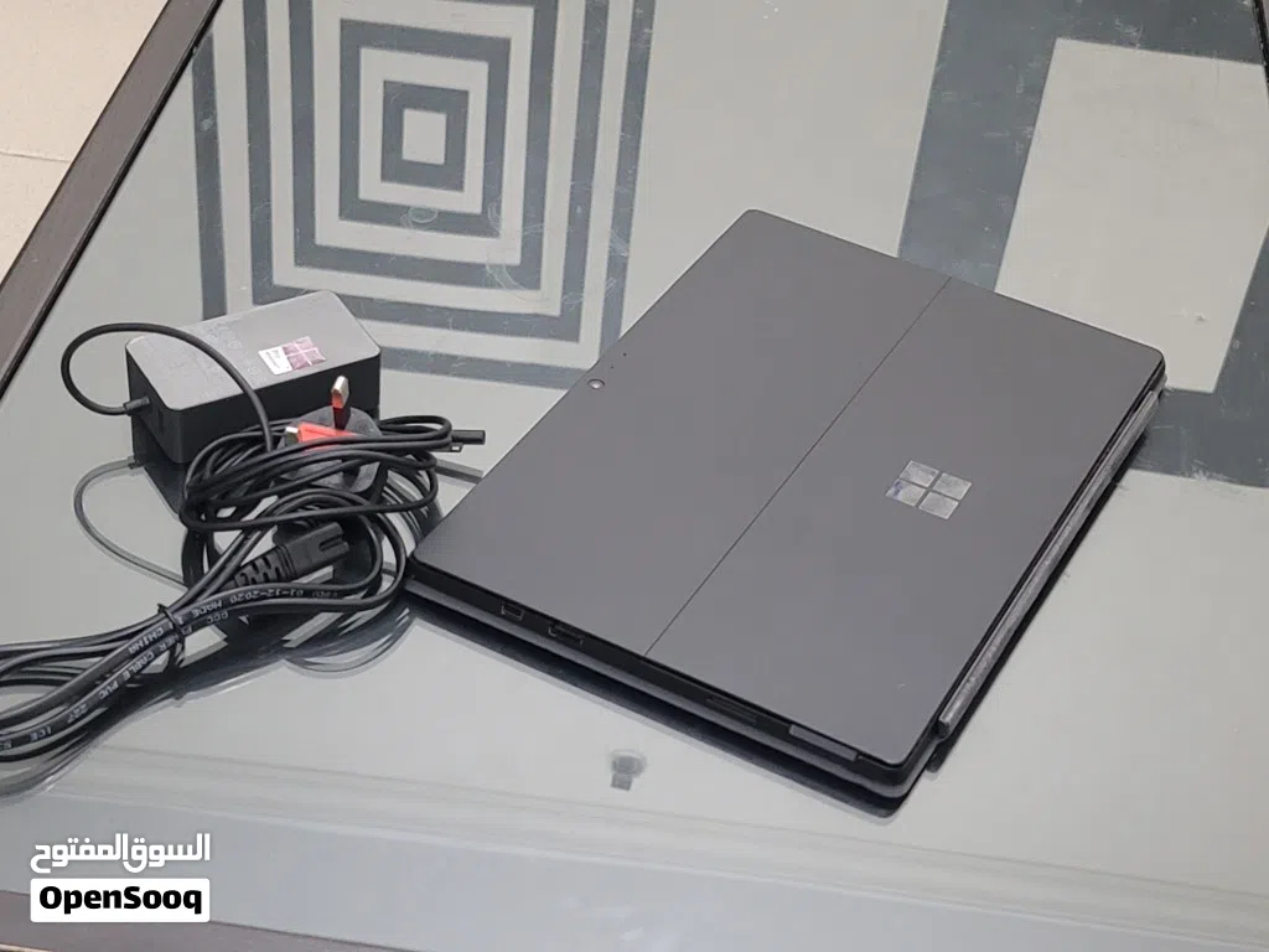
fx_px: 916
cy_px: 476
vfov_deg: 54.9
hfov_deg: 69.4
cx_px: 634
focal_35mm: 25
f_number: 1.8
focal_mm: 7
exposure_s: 1/50
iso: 800
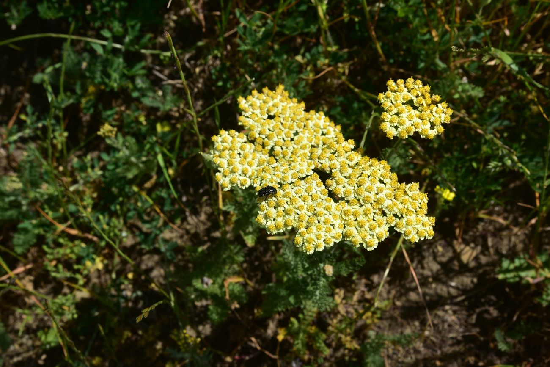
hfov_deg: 39.6
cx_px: 275
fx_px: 764
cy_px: 184
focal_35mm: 50
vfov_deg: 27.0
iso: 200
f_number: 16
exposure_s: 1/200
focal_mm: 50
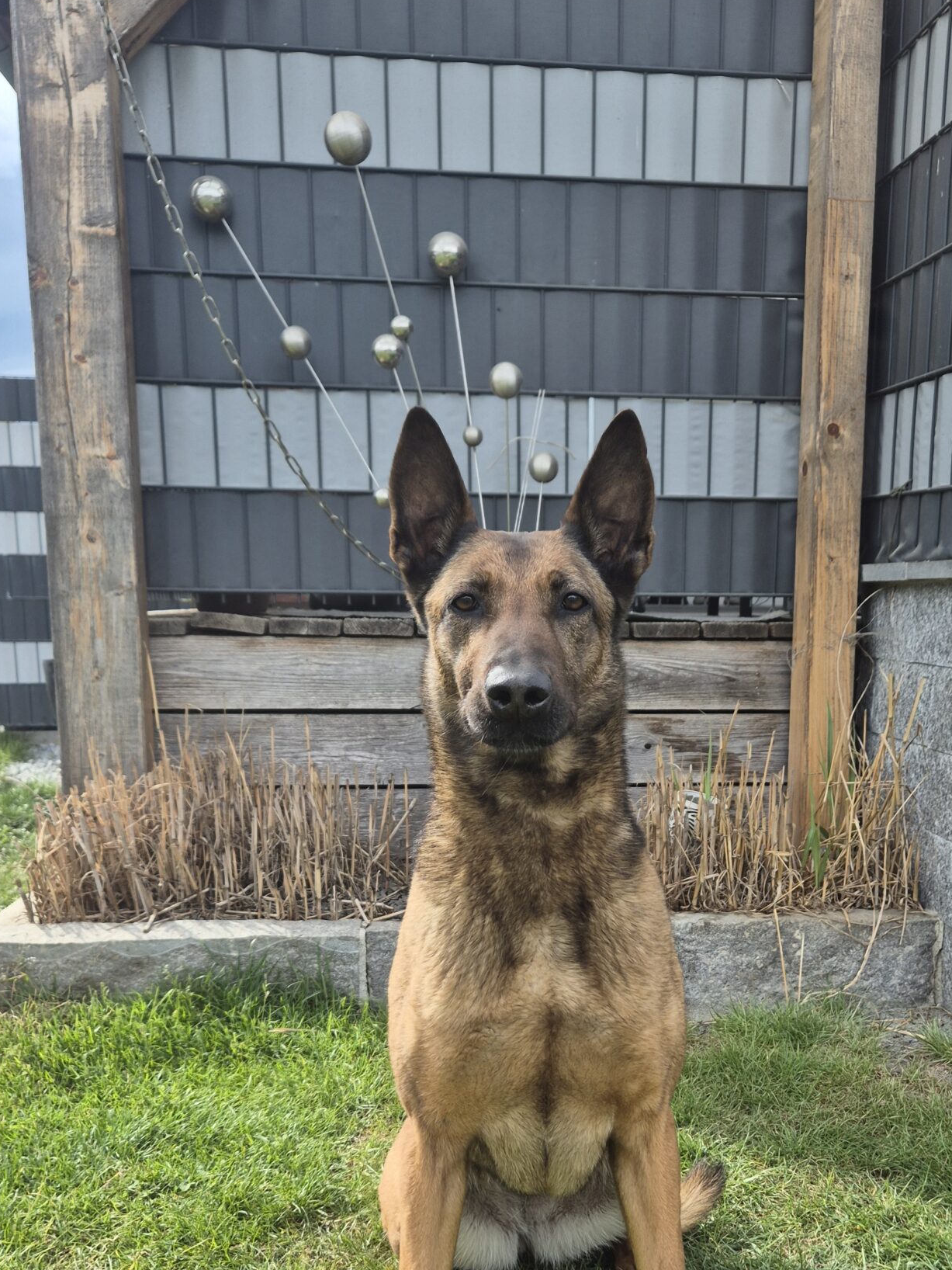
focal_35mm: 36
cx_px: 587
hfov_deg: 39.4
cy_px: 835
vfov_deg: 50.5
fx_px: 1320
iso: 25
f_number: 1.8
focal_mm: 5.4
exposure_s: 1/682
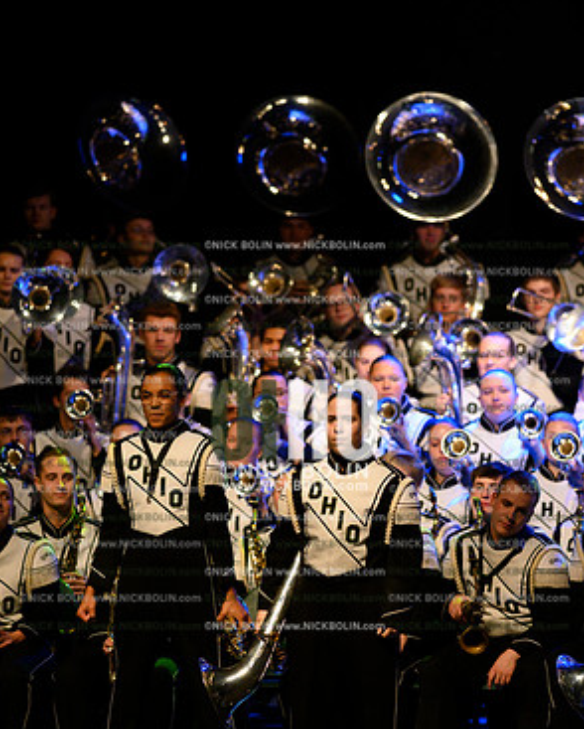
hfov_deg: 4.5
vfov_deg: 5.6
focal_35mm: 345
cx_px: 294
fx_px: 7448
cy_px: 435
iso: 6400
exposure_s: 1/500
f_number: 4
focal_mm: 300
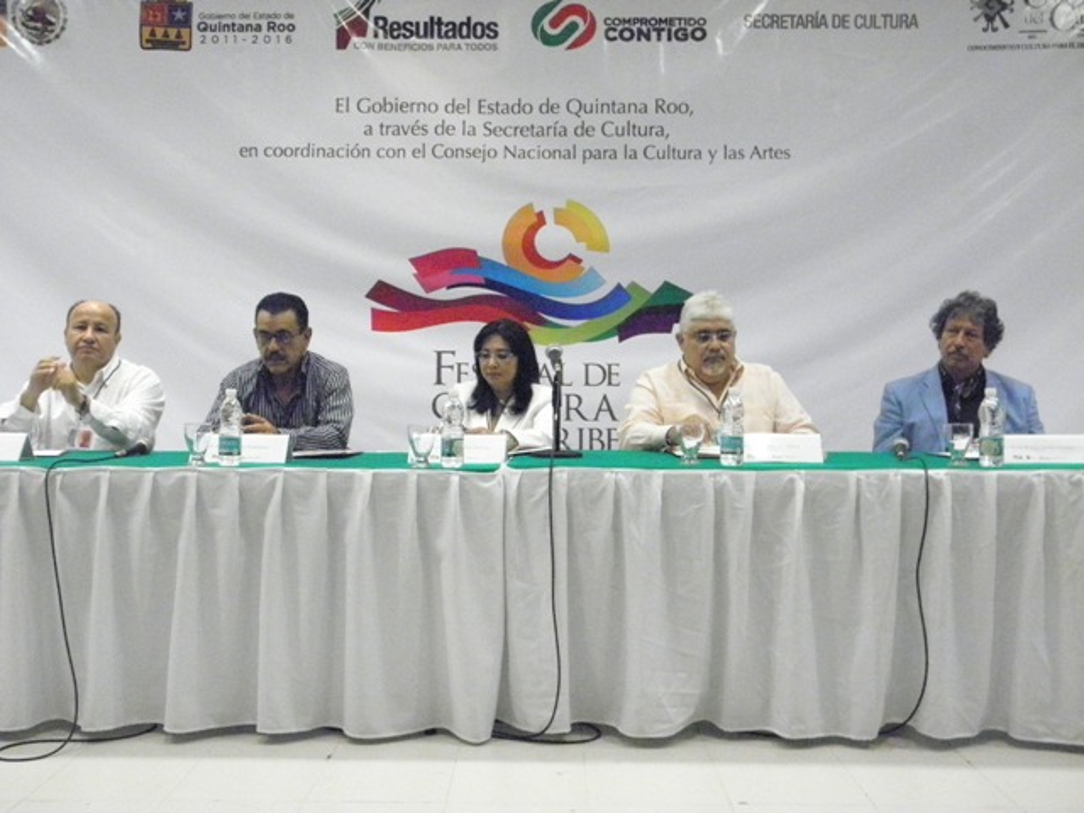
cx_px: 542
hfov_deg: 49.0
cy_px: 406
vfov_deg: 37.7
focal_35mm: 38
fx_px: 1190
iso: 1600
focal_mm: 6.8
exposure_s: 1/50
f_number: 3.7
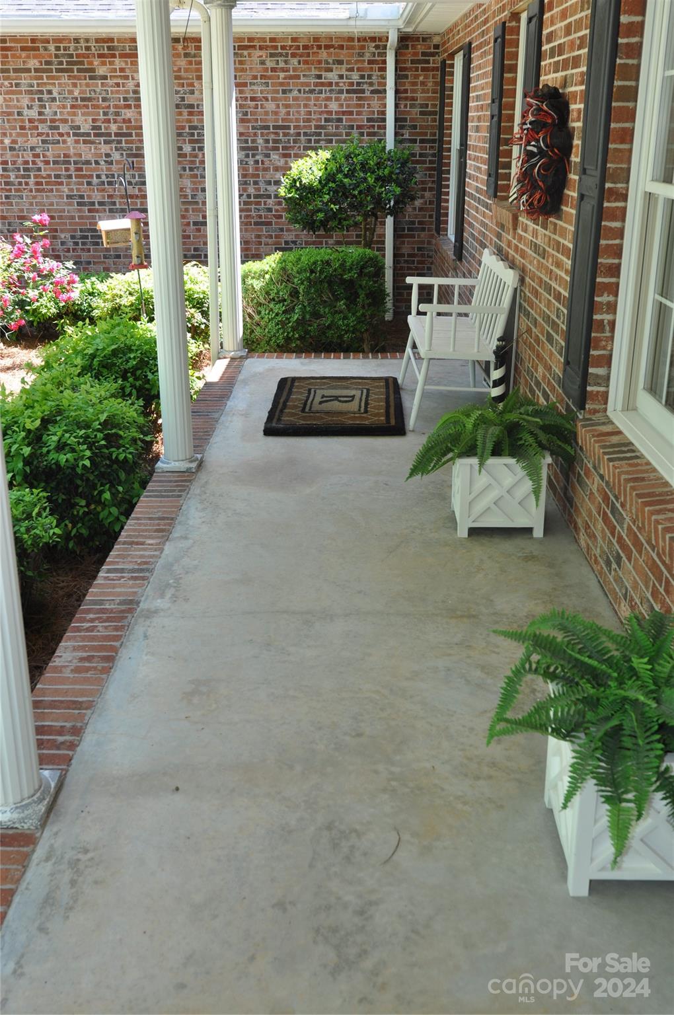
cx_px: 337
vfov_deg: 53.2
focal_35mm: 36
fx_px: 1014
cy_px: 508
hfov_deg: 36.8
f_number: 5.6
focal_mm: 24
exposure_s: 1/125
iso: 250
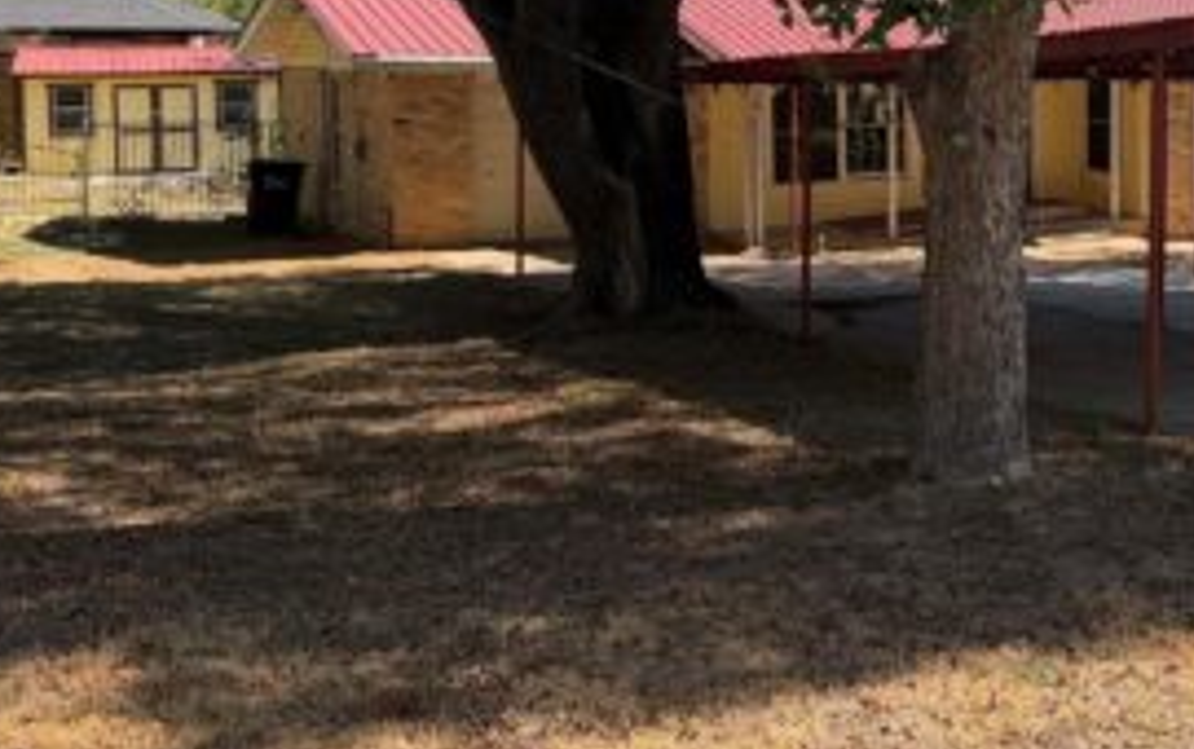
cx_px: 963
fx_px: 1629
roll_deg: -0.8
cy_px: 119
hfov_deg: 38.7
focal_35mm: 50
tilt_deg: -2.6
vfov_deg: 25.3
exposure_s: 1/2000
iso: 100
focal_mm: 6.76
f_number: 1.78
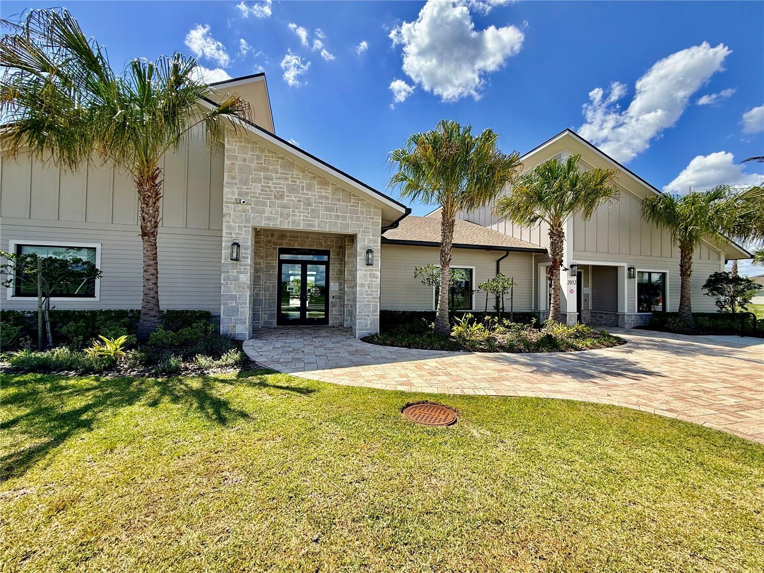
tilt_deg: +1.7
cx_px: 382
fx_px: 309
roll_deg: -1.7
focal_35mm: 14
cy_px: 286
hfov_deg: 102.1
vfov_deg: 85.7
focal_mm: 2.22
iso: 20
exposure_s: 1/734
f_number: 2.2
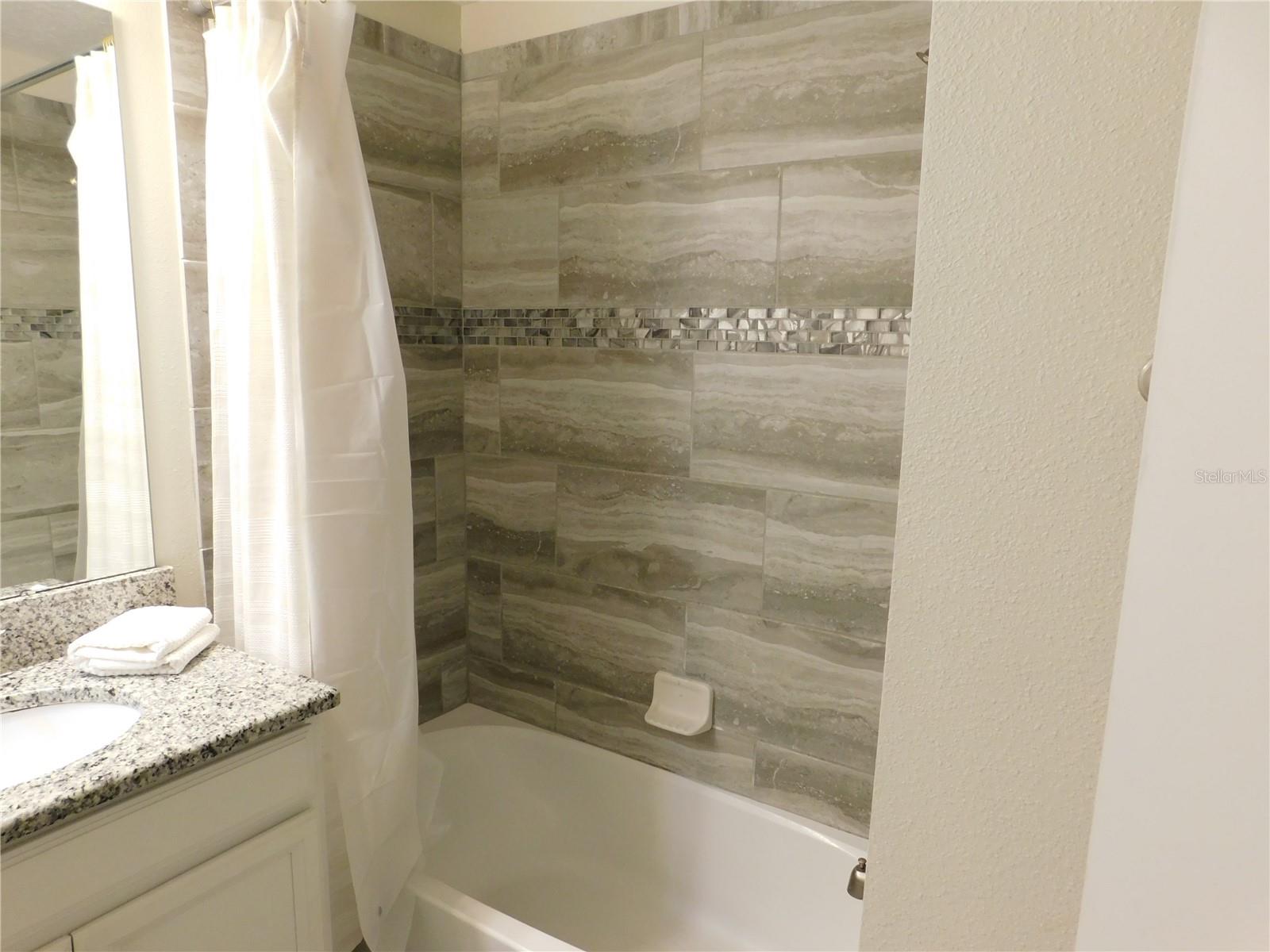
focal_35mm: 23
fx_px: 844
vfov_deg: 58.9
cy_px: 476
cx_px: 635
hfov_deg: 73.9
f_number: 3
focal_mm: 4
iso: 250
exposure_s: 1/30
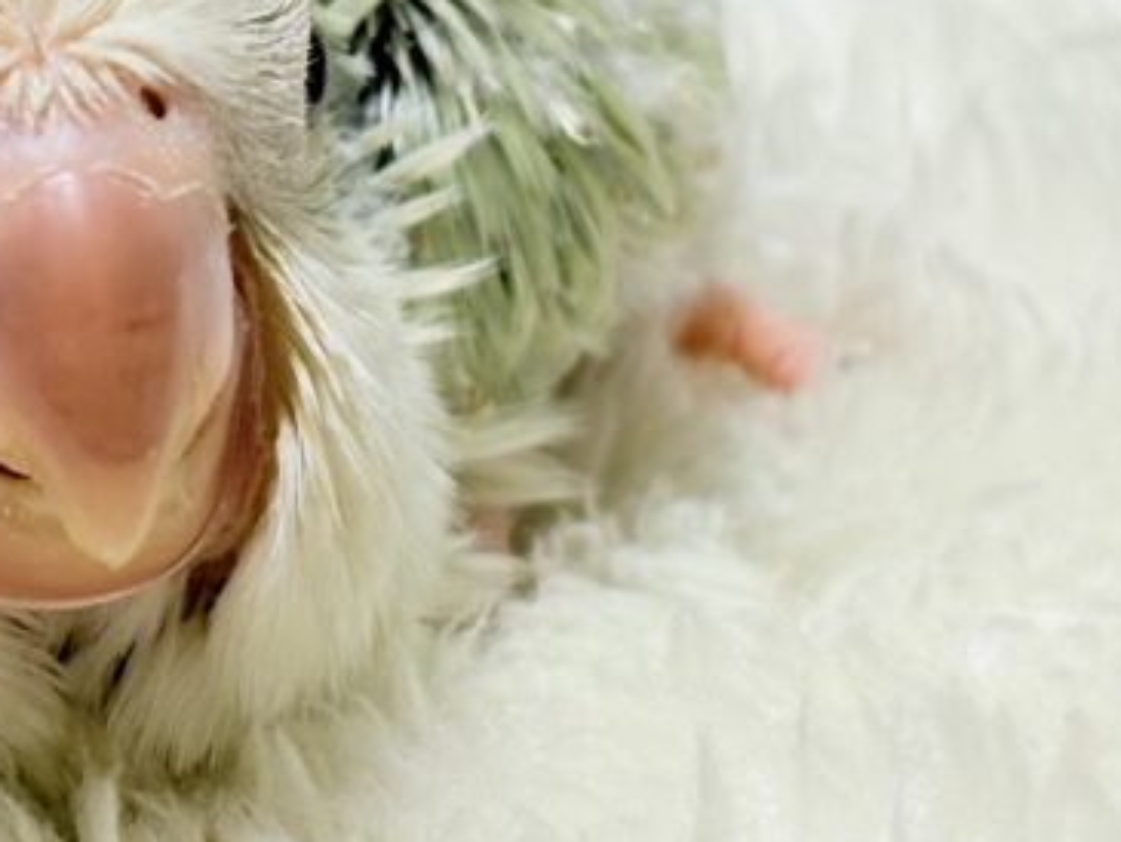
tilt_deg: -21.2
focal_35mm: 171
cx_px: 181
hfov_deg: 11.5
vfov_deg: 8.7
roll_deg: +2.0
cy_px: 92
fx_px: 5539
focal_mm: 5.96
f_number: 1.6
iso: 40
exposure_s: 1/50
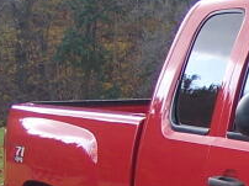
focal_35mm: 203
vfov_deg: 7.3
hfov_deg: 9.2
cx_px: 497
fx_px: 1458
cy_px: 159
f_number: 2.8
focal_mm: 6.7
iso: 80
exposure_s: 1/160
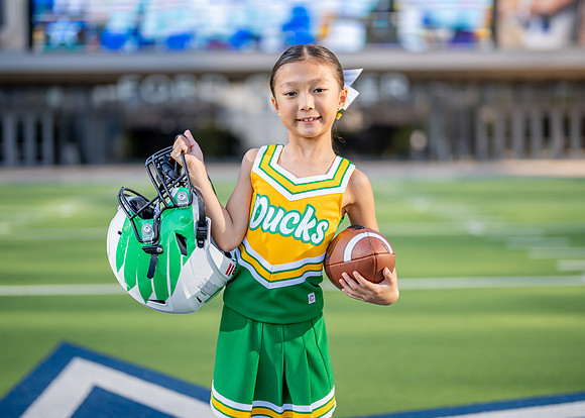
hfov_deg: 32.1
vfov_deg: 23.2
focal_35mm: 61
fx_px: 1017
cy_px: 186
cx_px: 312
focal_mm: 50
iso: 100
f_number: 1.2
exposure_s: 1/3200
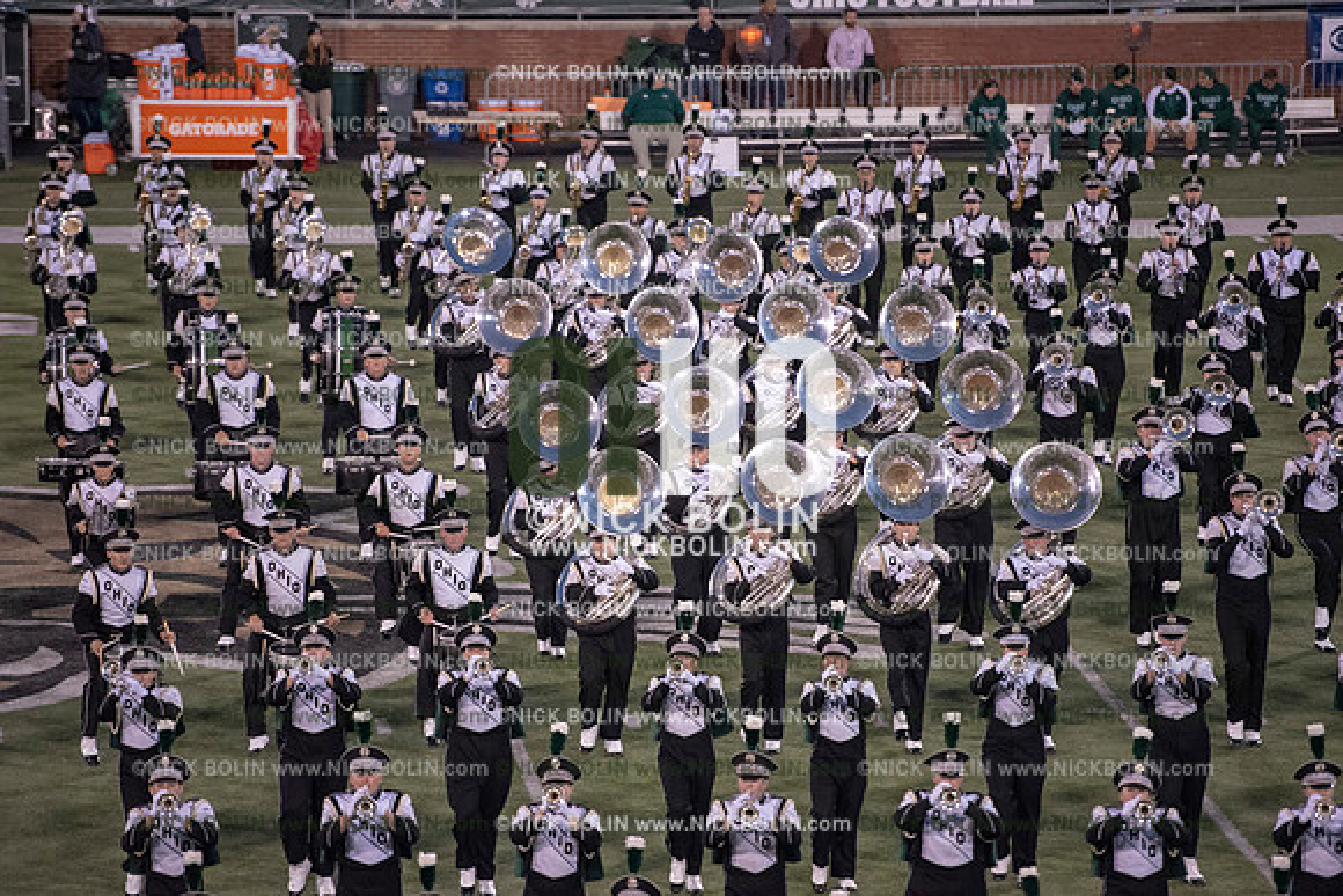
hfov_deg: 10.3
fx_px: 7463
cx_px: 672
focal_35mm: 200
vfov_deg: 6.9
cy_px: 448
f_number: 3.2
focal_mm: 200
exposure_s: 1/1250
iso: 5000
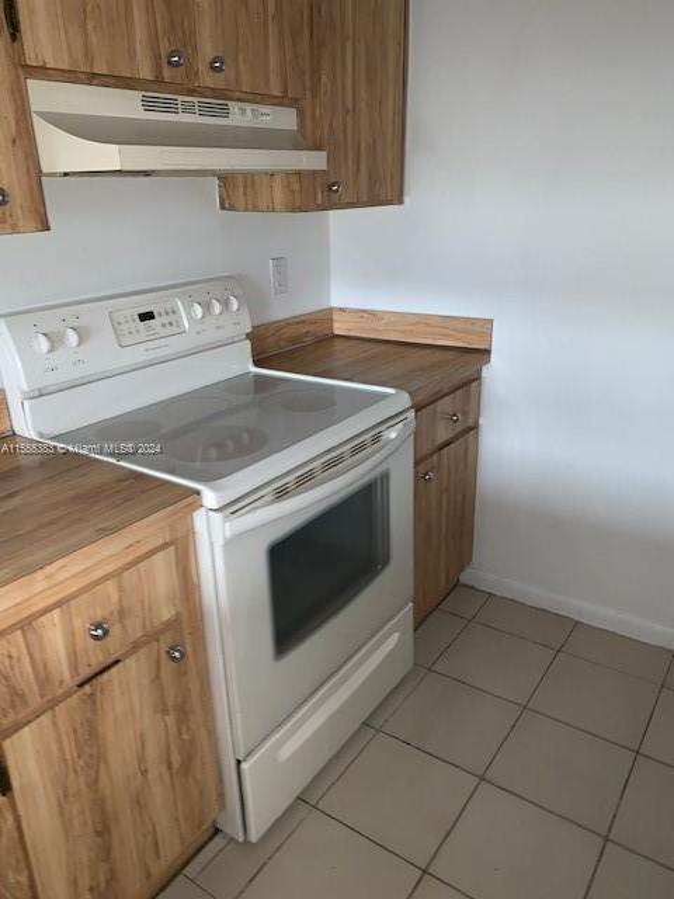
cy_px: 450
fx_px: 675
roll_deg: +3.0
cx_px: 337
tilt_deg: -20.9
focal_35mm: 26
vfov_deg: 67.3
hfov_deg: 53.1
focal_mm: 4.25
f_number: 1.8
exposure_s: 1/14
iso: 50
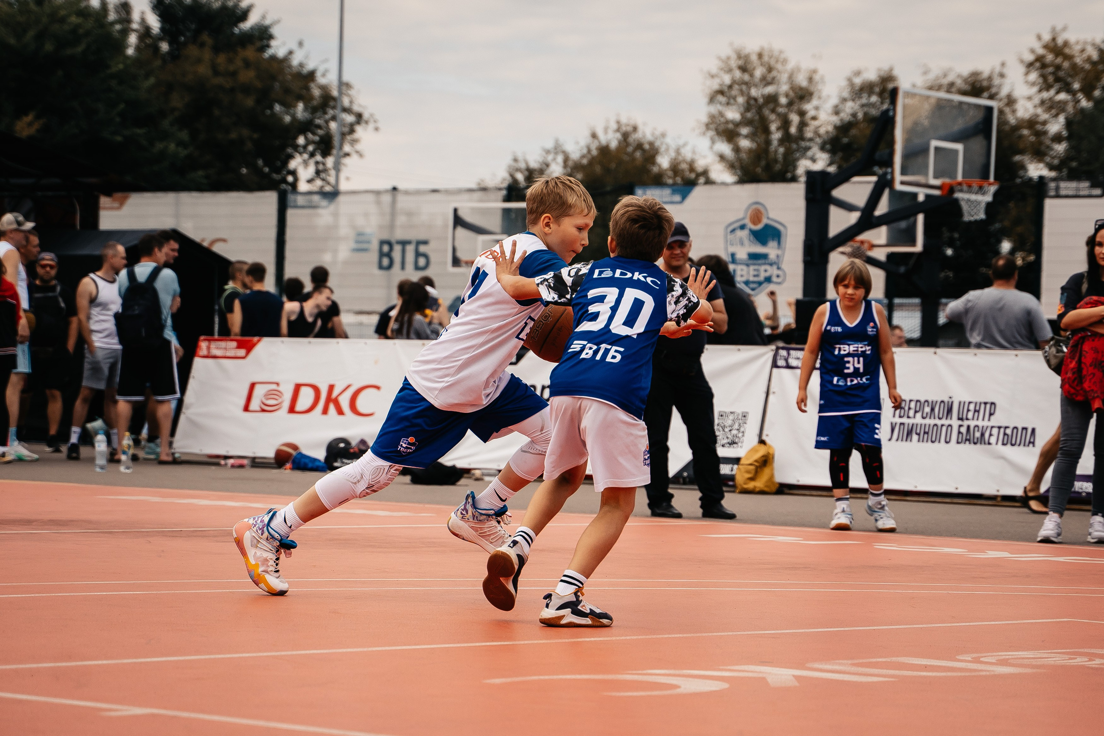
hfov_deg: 17.3
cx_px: 584
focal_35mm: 119
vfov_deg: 11.6
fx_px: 3634
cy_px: 358
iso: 320
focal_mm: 75
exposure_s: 1/2500
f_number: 3.5
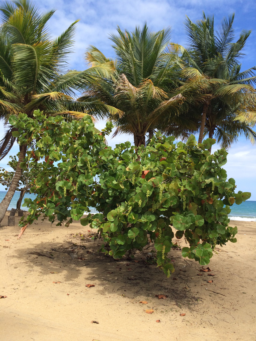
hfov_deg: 48.2
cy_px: 170
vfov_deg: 61.7
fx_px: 286
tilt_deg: +3.6
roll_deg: -1.4
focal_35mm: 29
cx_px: 128
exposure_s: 1/1325
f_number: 2.2
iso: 32
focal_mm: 4.15
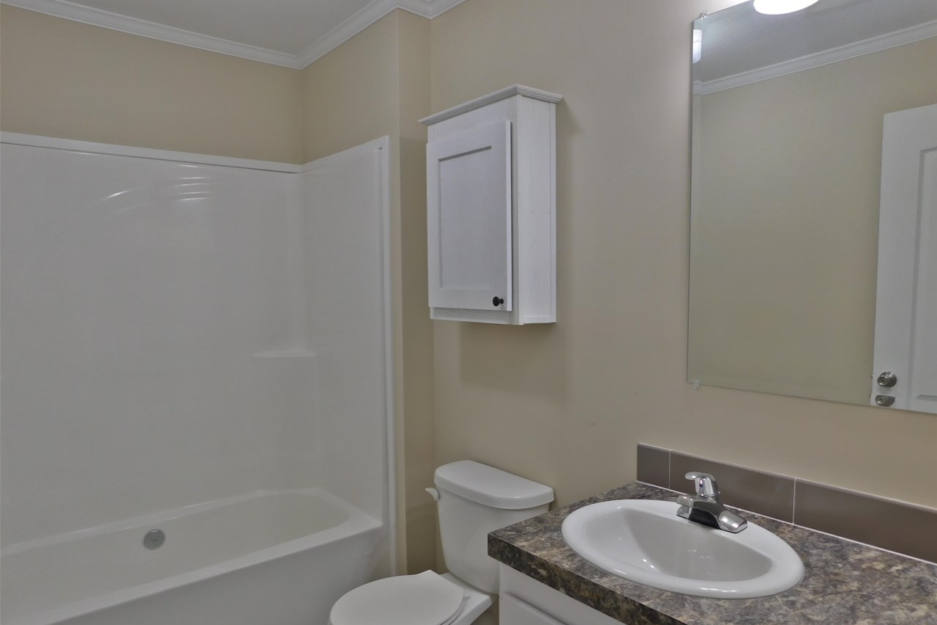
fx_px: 625
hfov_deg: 73.7
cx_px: 469
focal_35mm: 24
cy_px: 341
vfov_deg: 53.1
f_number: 3
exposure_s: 1/30
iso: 125
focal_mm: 4
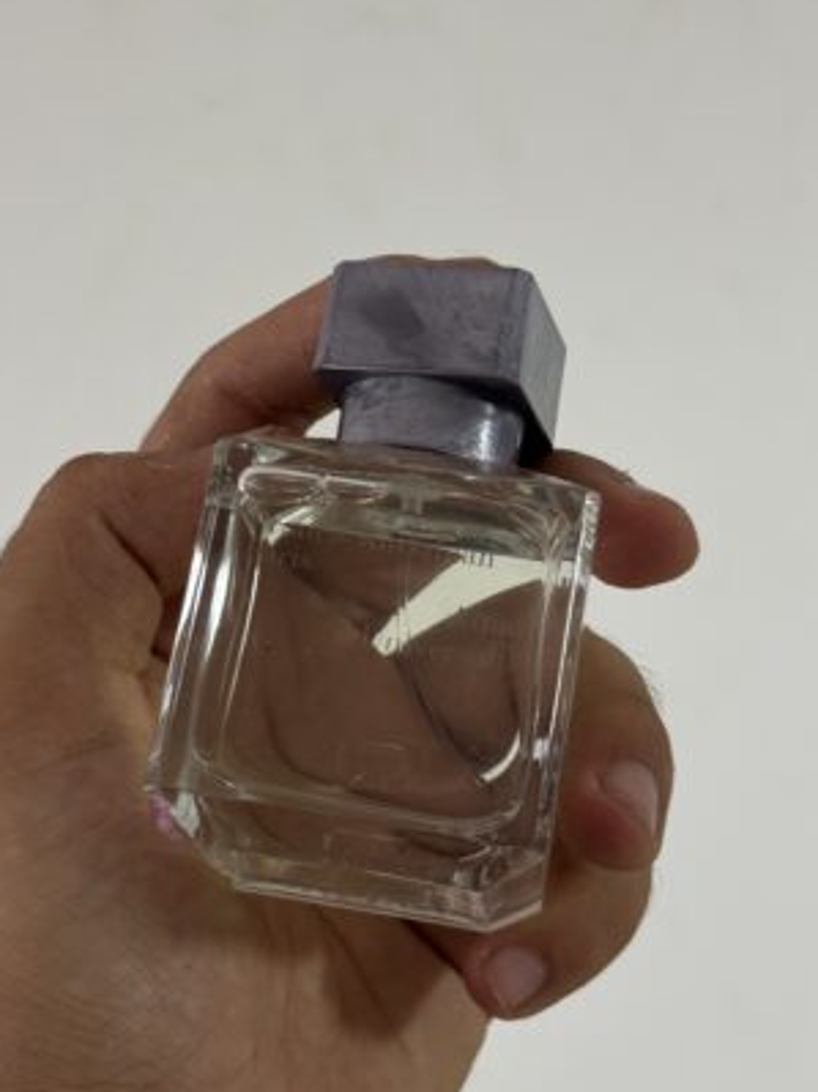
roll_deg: +0.5
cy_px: 549
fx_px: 2175
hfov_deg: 21.3
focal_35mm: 69
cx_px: 364
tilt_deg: -25.0
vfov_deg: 28.2
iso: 100
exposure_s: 1/50
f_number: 1.78
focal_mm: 6.76
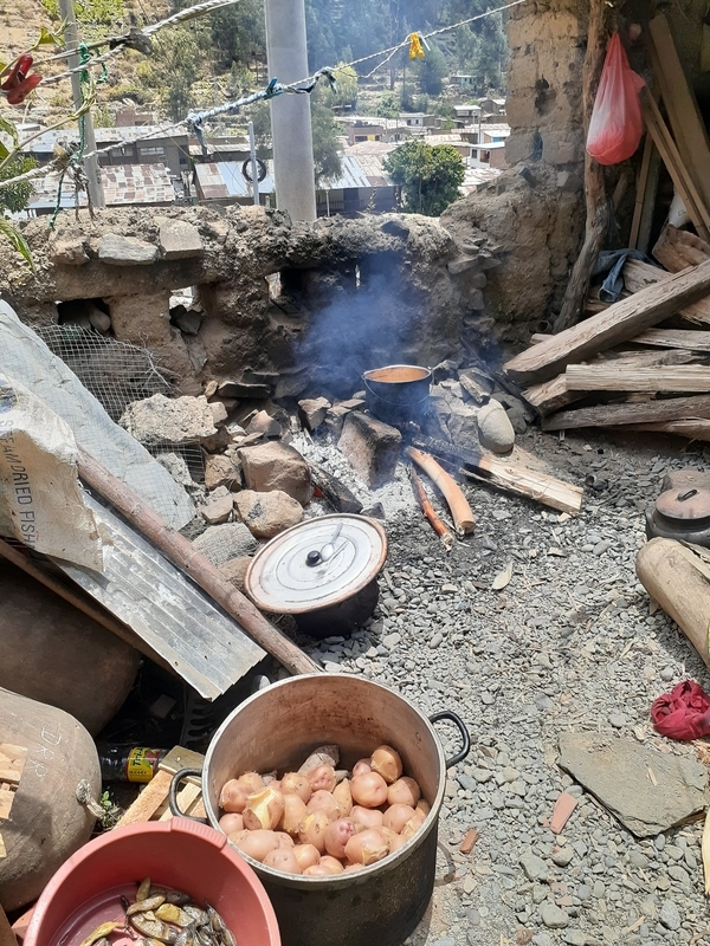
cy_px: 473
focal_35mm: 27
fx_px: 738
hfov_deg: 51.4
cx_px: 355
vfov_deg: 65.3
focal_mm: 3.6
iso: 40
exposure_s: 1/622
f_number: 1.9
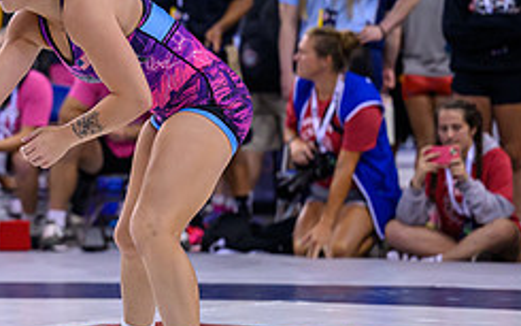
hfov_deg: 9.2
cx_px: -64
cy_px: 154
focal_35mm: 227
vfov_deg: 5.8
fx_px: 3222
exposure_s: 1/800
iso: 2500
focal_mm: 94
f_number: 2.8
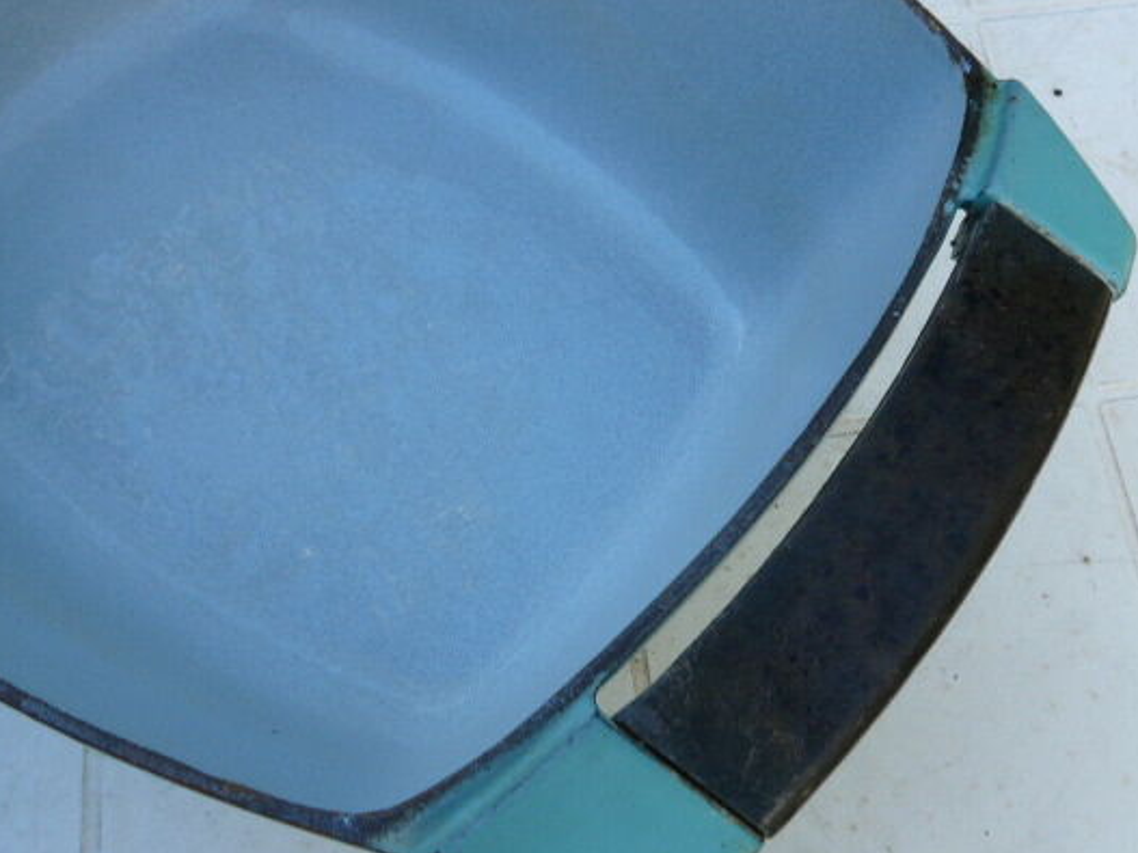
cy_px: 445
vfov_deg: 41.8
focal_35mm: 34
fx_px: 1117
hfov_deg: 53.8
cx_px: 635
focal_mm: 4.6
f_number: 8
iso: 125
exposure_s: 1/30
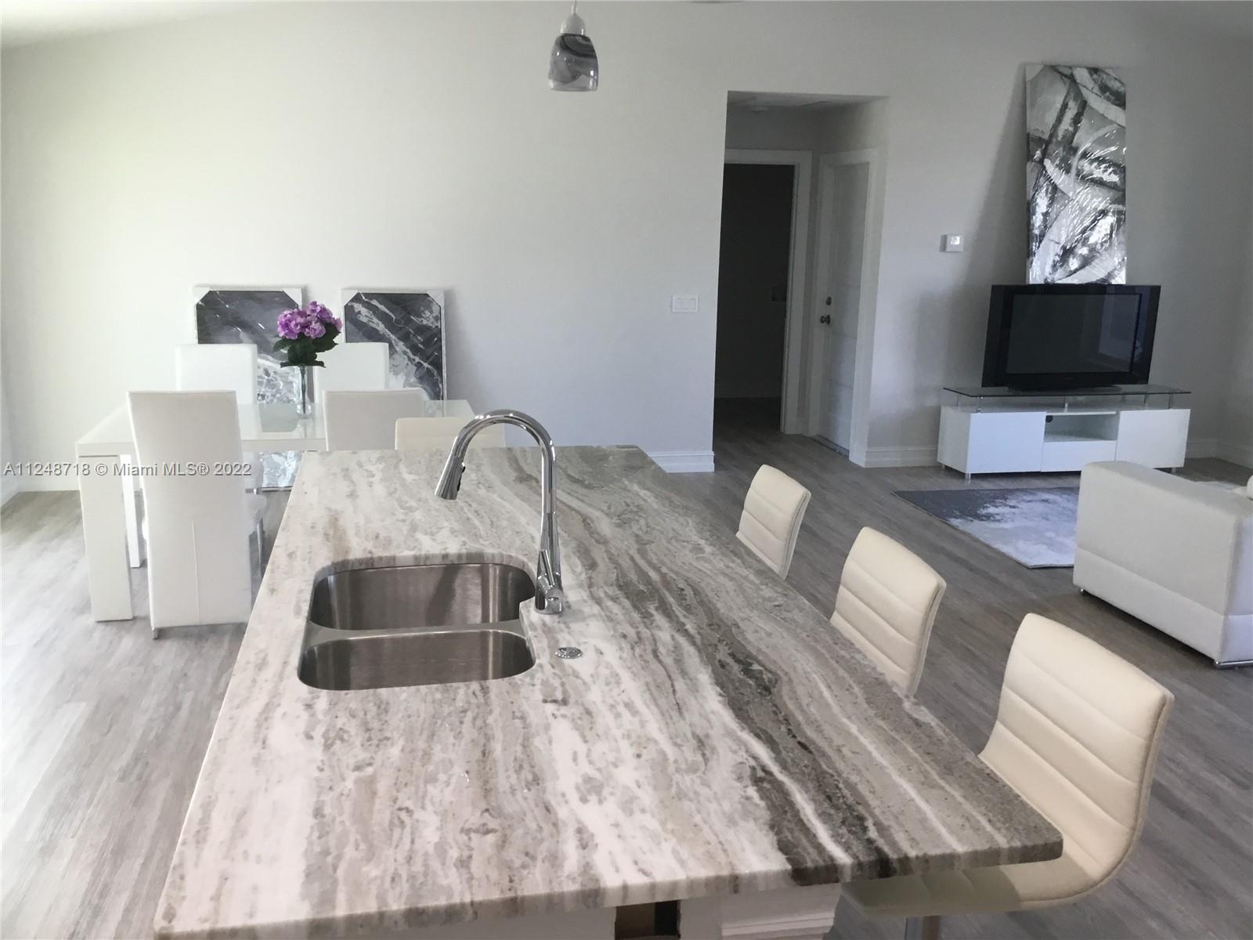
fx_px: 1122
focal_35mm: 31
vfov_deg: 45.4
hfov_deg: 58.4
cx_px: 626
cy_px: 470
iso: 32
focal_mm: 3.3
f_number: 2.4
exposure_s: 1/30
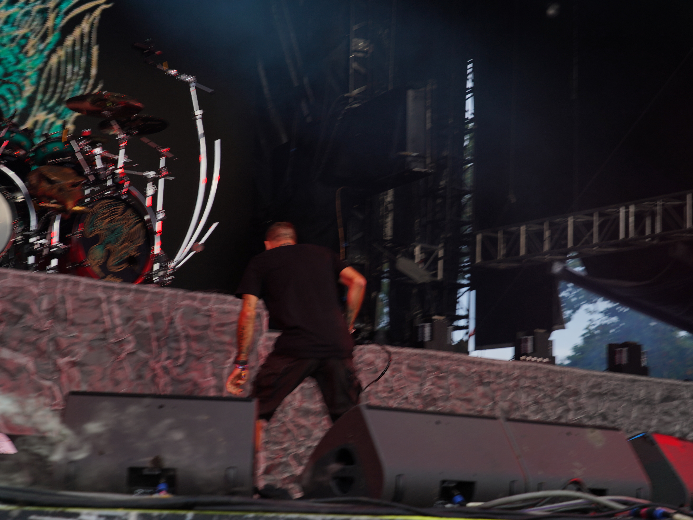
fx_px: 1361
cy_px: 260
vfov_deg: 21.6
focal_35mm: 68
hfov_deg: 28.6
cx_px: 367
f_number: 5.6
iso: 100
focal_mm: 62
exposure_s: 1/60
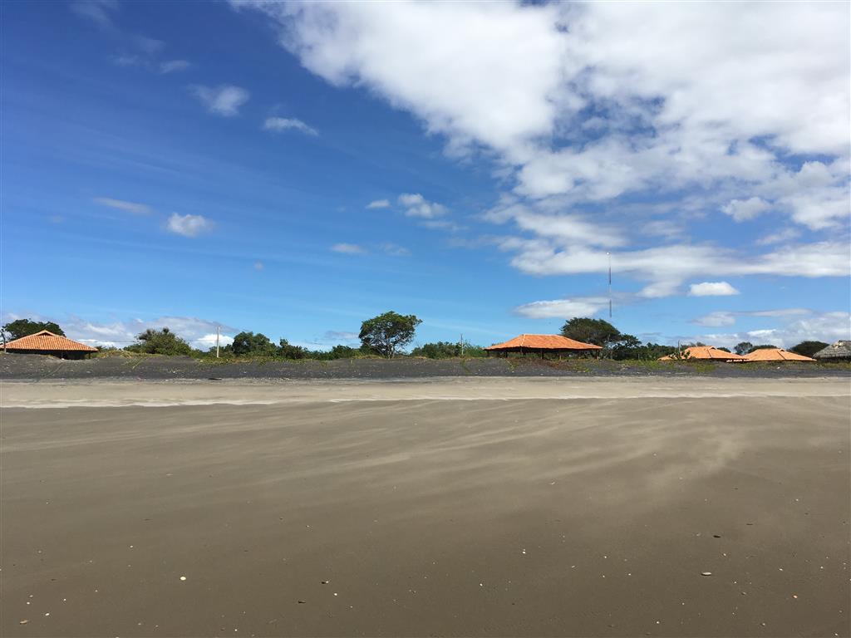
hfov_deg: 61.7
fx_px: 713
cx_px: 426
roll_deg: -1.3
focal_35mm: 29
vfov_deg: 48.2
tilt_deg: +2.8
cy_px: 319
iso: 25
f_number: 2.2
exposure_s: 1/2747
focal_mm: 4.15
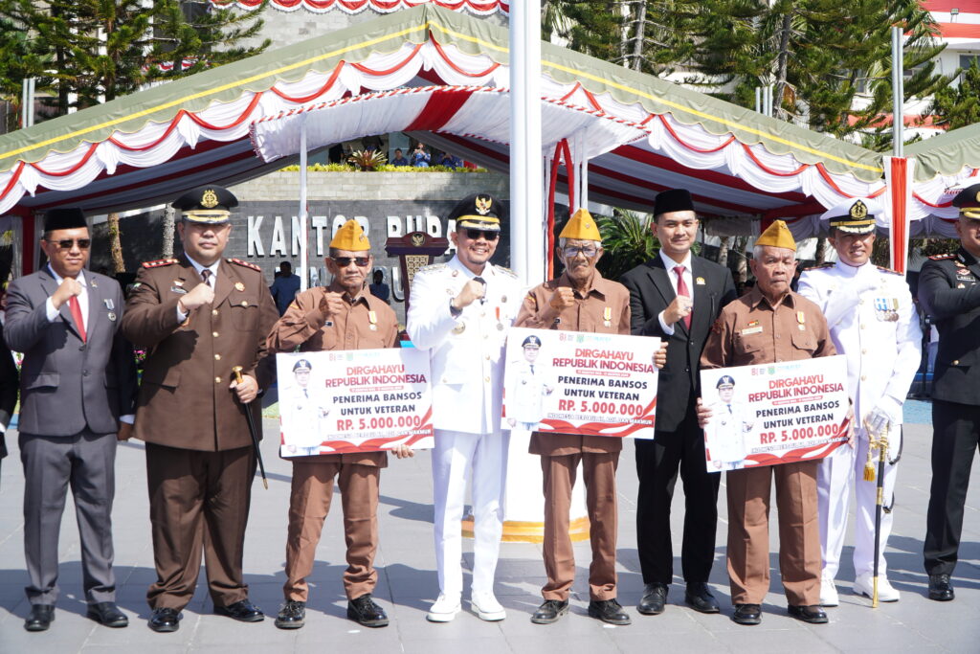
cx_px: 490
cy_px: 327
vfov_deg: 27.3
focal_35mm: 50
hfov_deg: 40.0
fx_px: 1348
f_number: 6.3
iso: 100
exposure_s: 1/250
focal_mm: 33
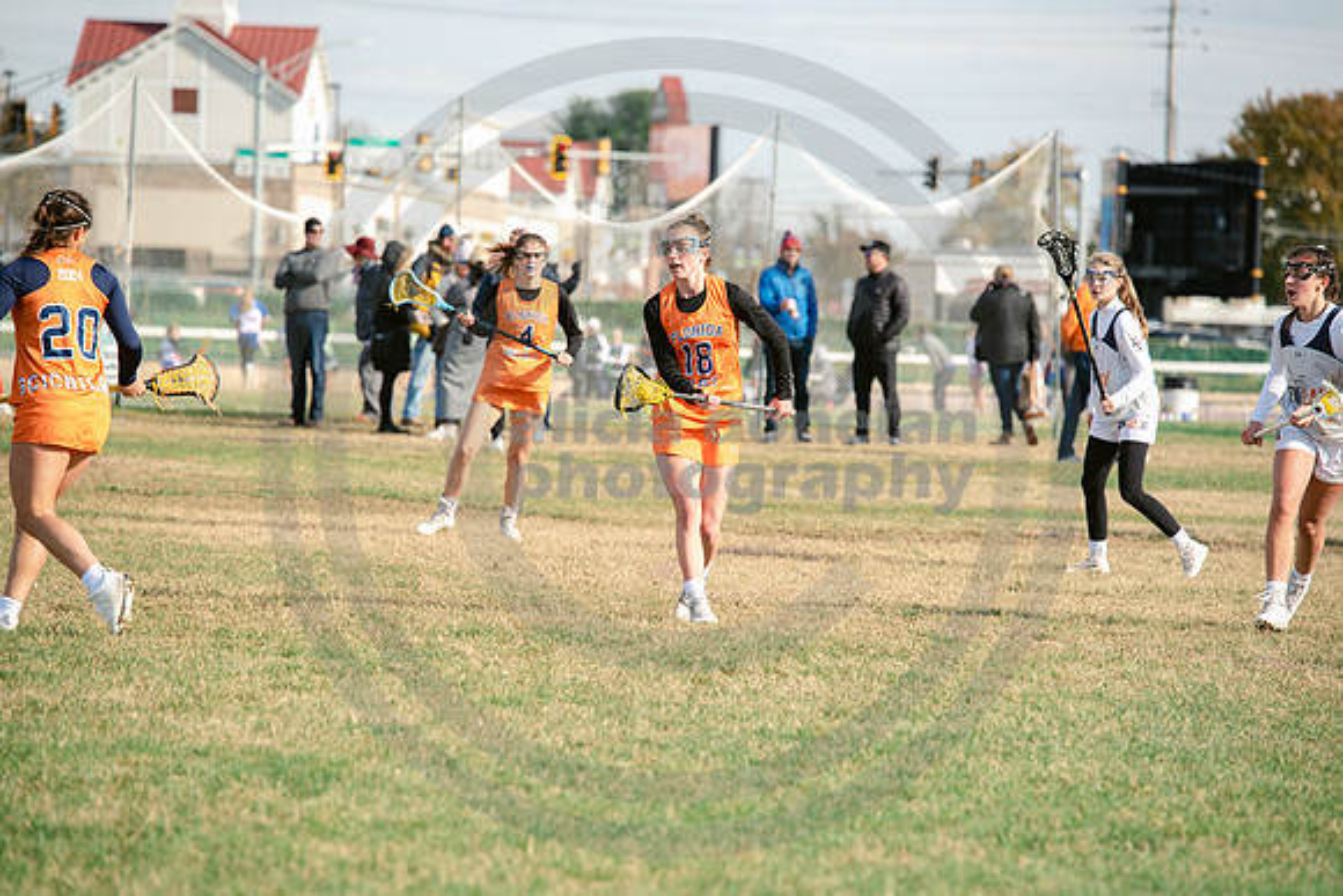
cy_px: 448
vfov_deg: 6.9
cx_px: 672
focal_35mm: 200
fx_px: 7463
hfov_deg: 10.3
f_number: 4.5
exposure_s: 1/1250
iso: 250
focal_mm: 200
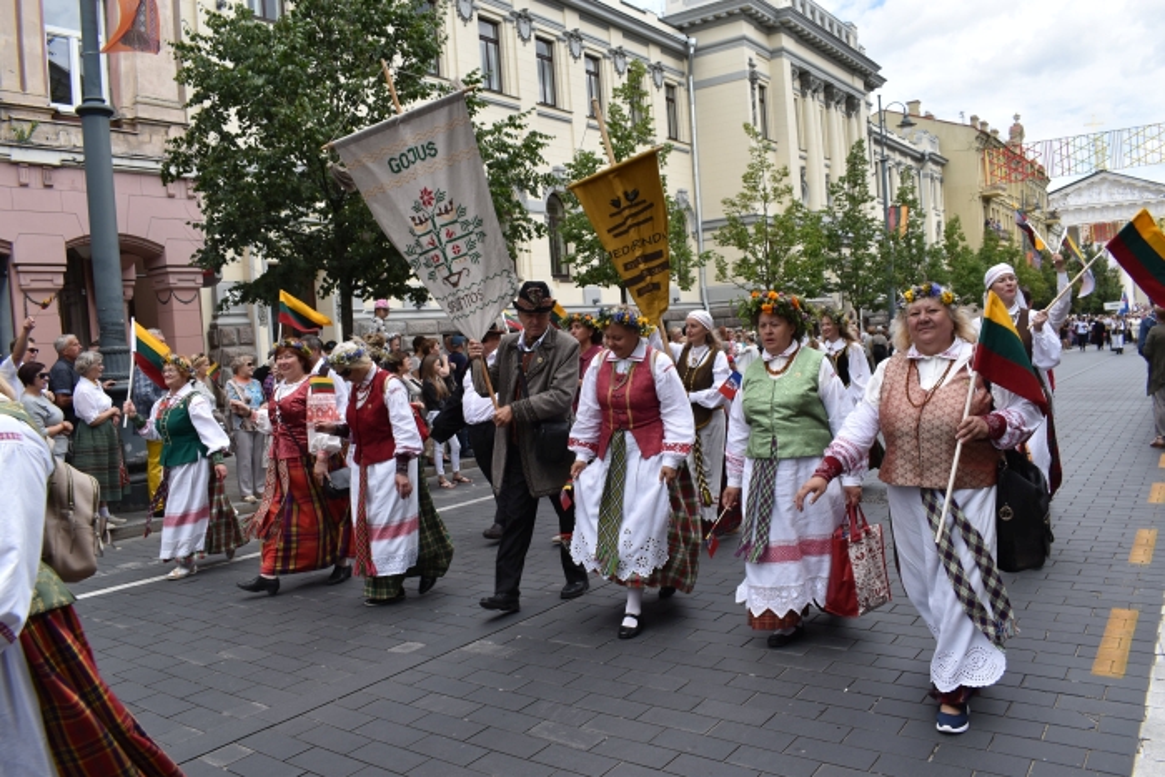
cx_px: 582
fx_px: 874
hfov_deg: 67.4
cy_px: 388
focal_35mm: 27
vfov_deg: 47.9
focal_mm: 18
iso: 200
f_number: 9
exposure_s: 1/320
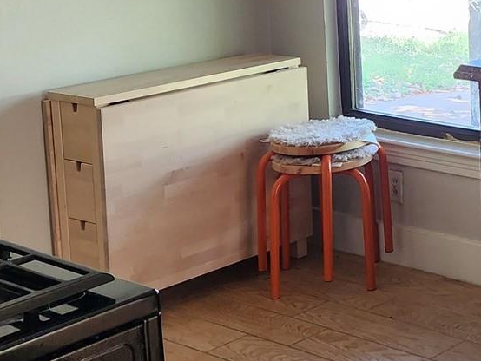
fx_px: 1182
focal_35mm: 85
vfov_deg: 16.8
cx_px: 606
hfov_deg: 21.1
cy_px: -38
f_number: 1.8
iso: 250
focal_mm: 5.4
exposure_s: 1/120
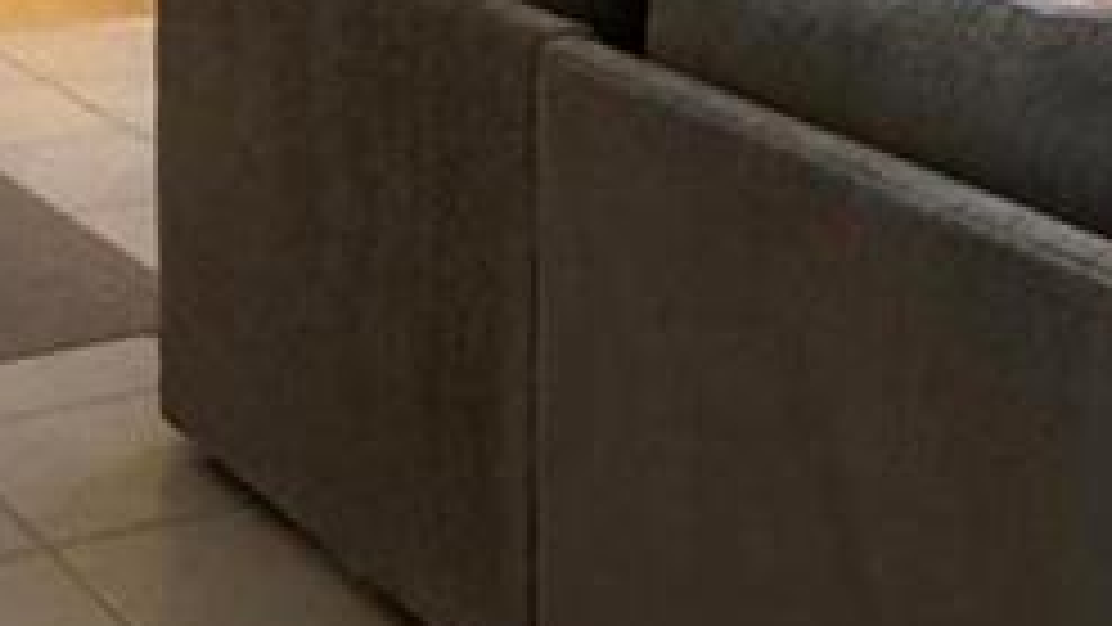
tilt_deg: -15.3
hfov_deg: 22.4
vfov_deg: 12.7
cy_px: 117
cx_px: 522
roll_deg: -0.1
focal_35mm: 95
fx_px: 2801
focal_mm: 2.22
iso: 400
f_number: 2.2
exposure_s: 1/60
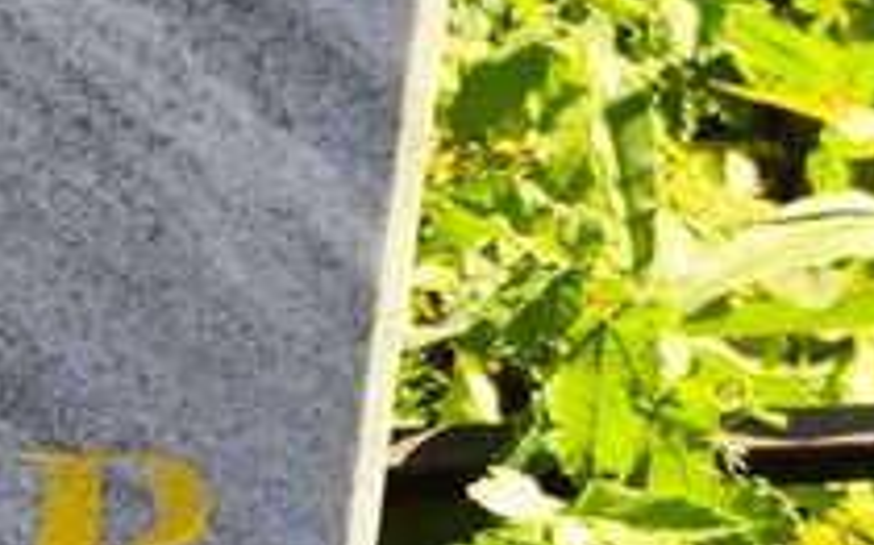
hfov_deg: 9.8
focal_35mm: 202
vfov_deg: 6.3
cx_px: -714
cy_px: 1023
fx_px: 4809
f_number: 1.7
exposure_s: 1/382
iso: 50
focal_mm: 4.71
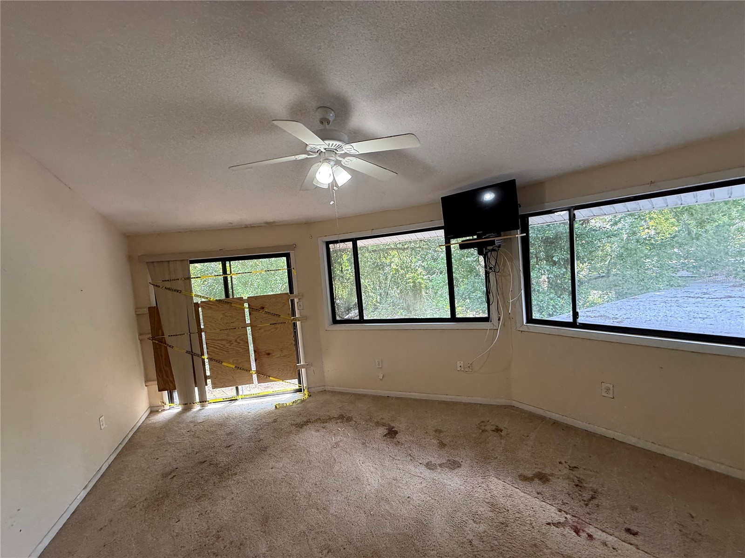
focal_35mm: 14
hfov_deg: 102.1
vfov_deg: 85.7
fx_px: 301
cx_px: 372
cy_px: 279
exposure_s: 1/99
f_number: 2.2
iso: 125
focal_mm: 2.22
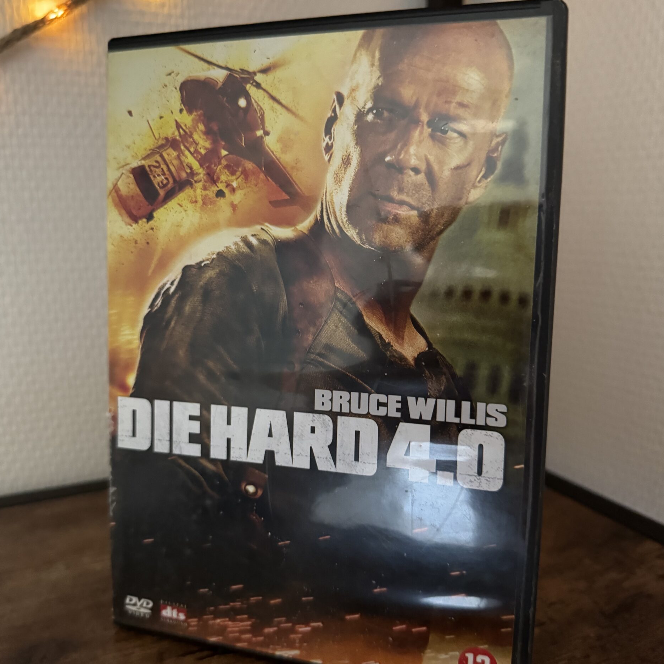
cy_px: 335
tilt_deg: -11.6
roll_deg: +0.4
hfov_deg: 55.6
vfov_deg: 55.6
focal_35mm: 29
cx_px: 332
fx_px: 629
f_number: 1.78
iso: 1000
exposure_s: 1/35
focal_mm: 6.76
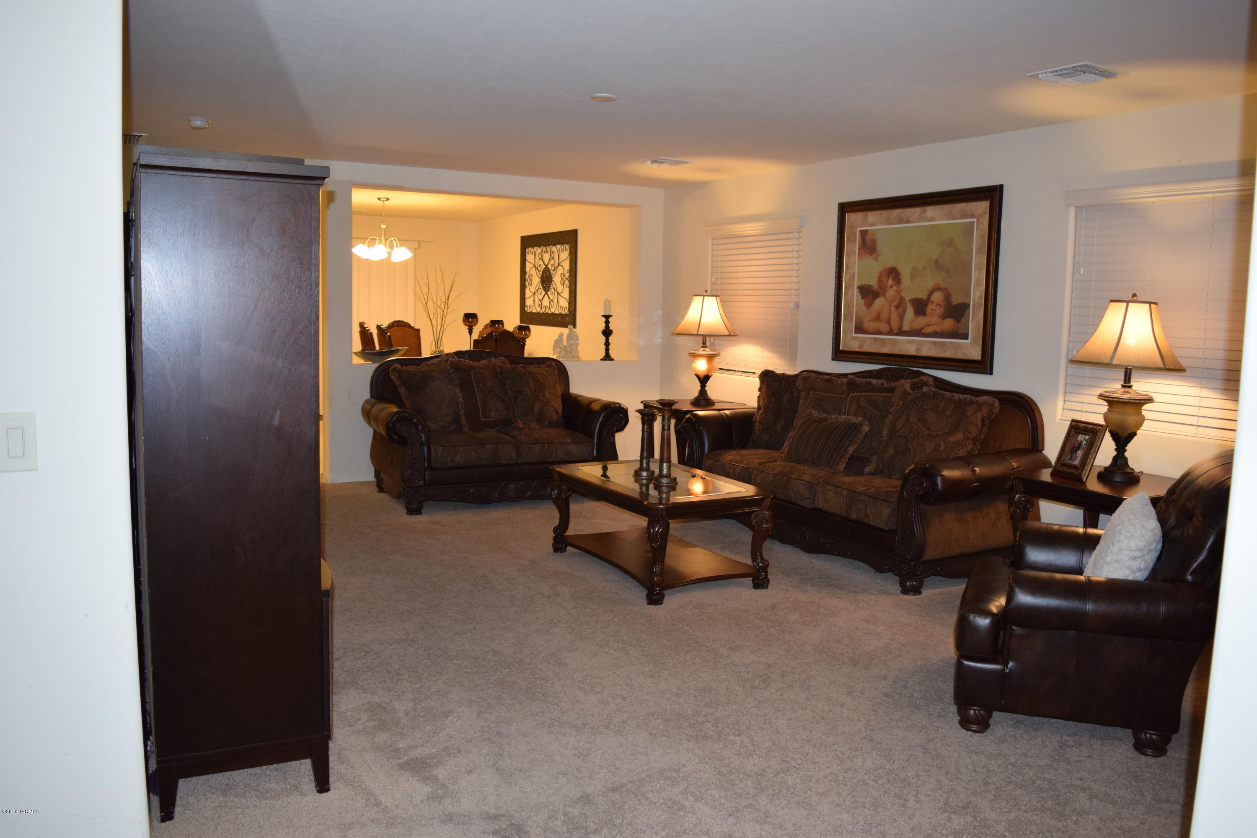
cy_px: 419
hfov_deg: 67.4
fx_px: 943
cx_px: 628
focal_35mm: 27
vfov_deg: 47.9
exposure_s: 1/60
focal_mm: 18
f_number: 3.5
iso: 900
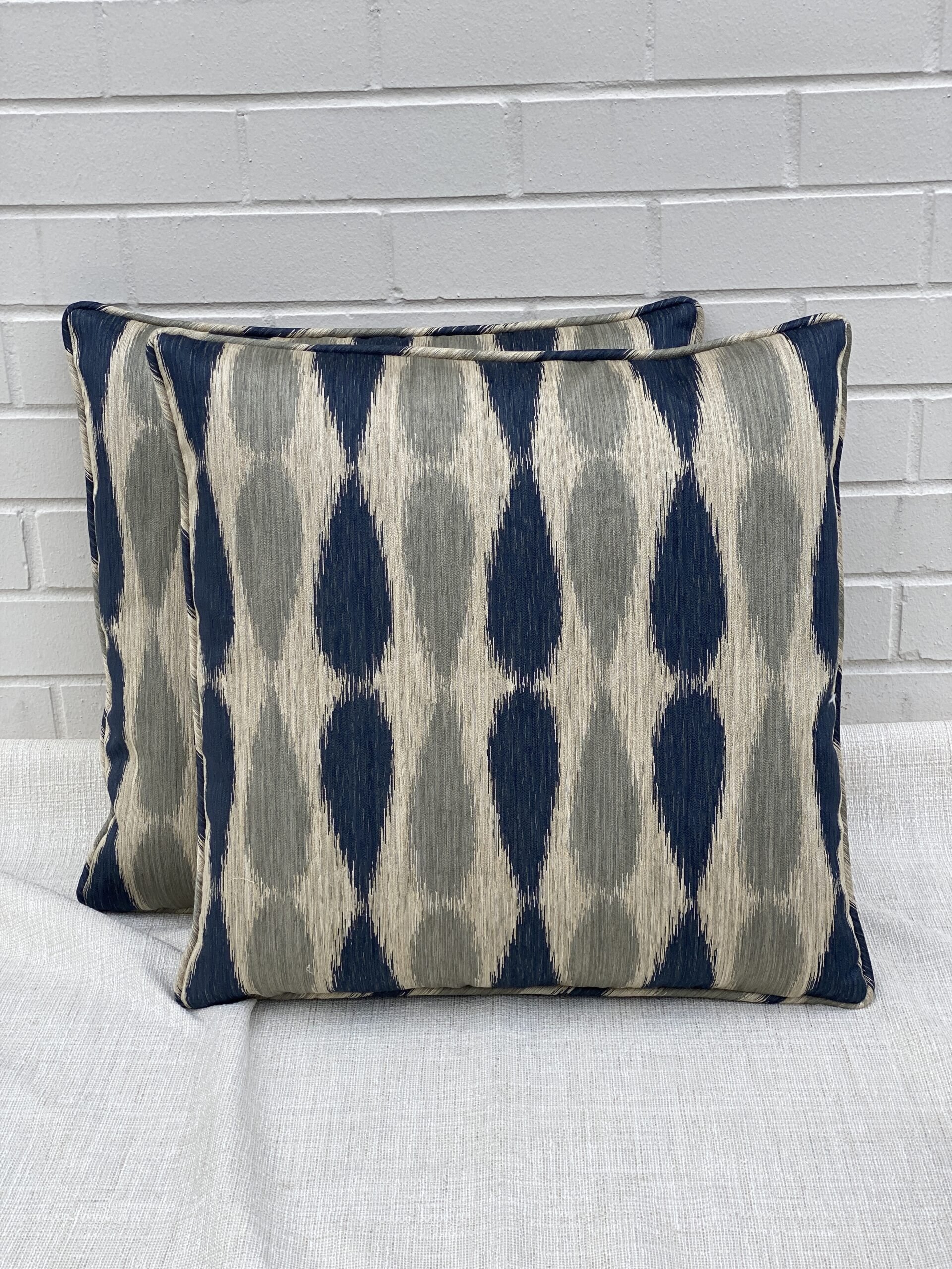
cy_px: 634
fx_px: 1907
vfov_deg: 36.8
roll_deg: +1.6
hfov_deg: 28.0
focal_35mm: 52
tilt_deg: -21.3
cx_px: 476
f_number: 2
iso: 20
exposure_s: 1/326
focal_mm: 6
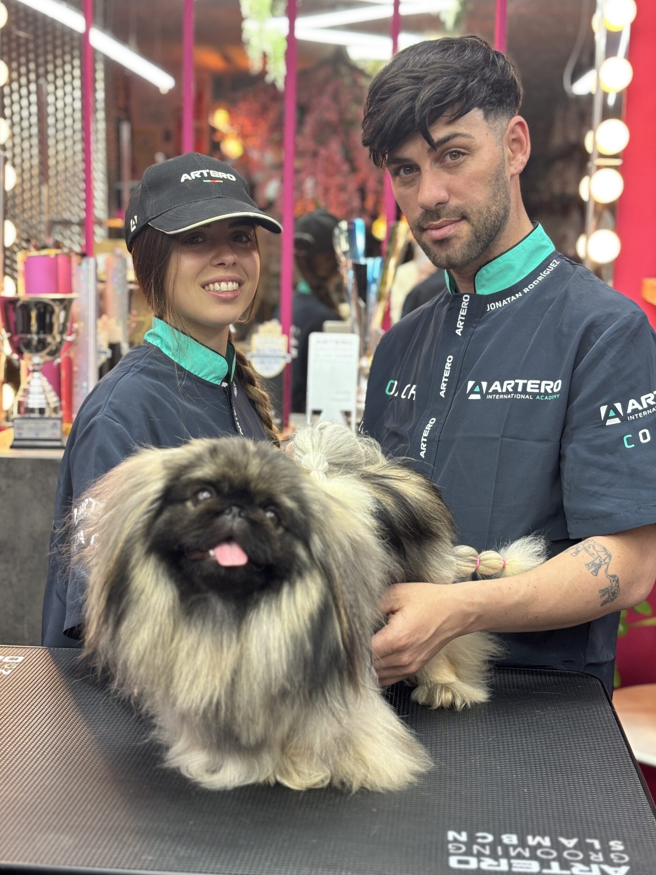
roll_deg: -2.0
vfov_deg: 36.2
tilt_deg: -8.1
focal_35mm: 53
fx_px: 1339
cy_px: 436
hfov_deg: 27.5
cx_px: 324
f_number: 1.6
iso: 50
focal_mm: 5.96
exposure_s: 1/50
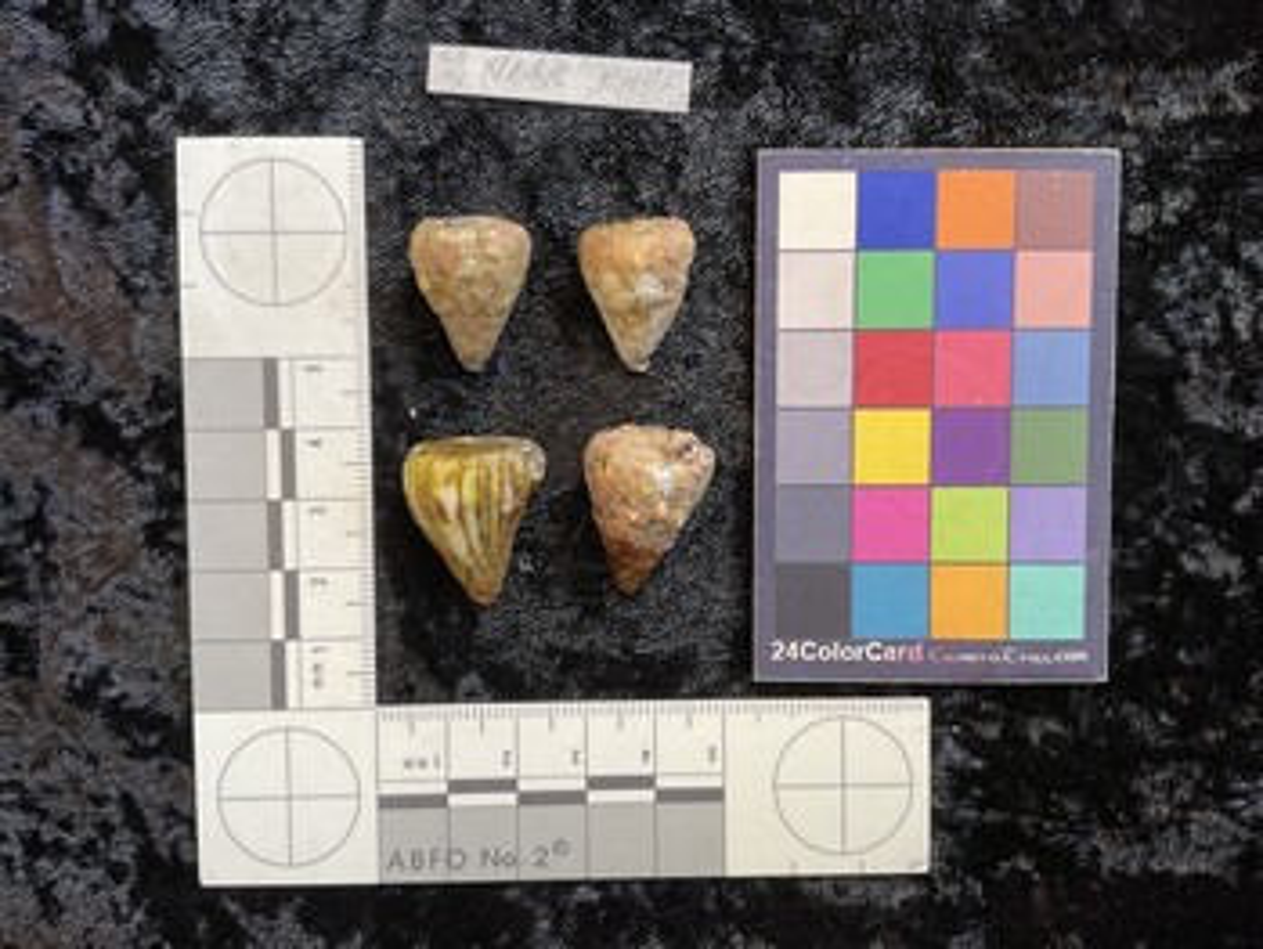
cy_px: 474
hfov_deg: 61.6
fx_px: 1059
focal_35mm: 29
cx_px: 632
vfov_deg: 48.3
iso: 40
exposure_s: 1/50
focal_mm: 3
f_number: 1.8
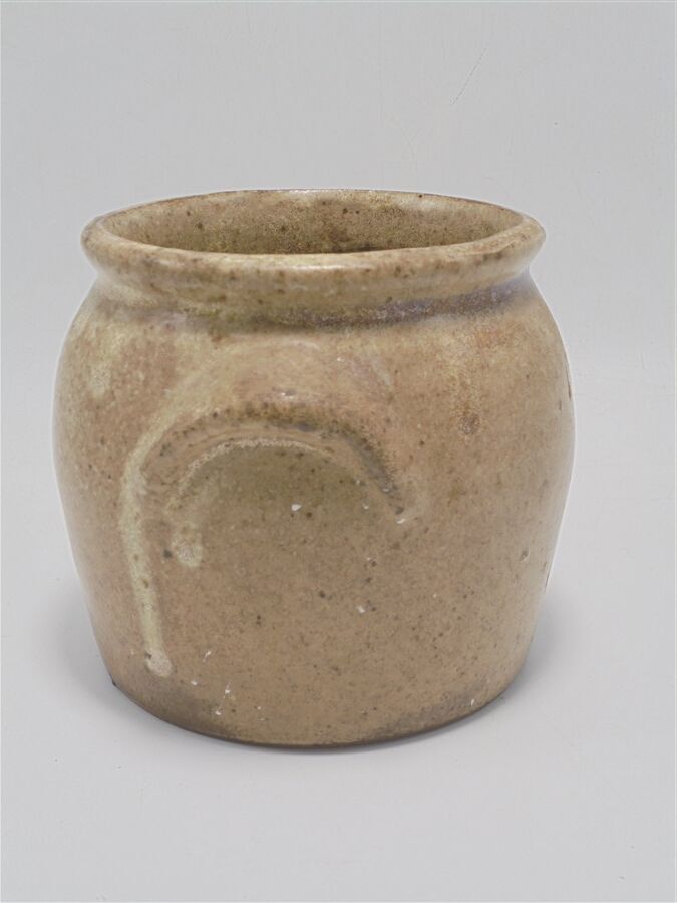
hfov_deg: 29.7
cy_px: 452
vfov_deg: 38.9
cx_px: 338
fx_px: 1278
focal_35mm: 49
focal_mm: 8.9
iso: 100
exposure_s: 1/40
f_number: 4.8
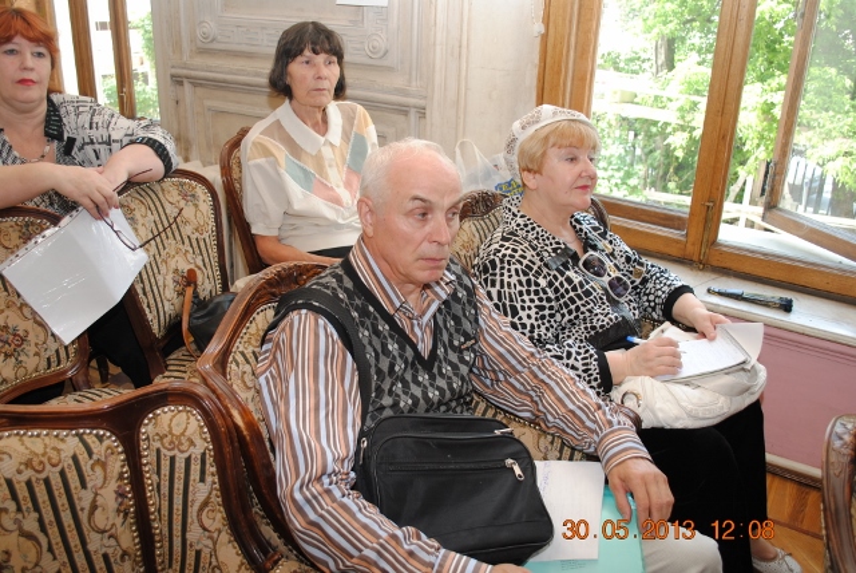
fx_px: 785
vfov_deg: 40.0
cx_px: 428
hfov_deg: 57.2
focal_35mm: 33
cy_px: 286
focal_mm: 22
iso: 200
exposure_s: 1/60
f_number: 4
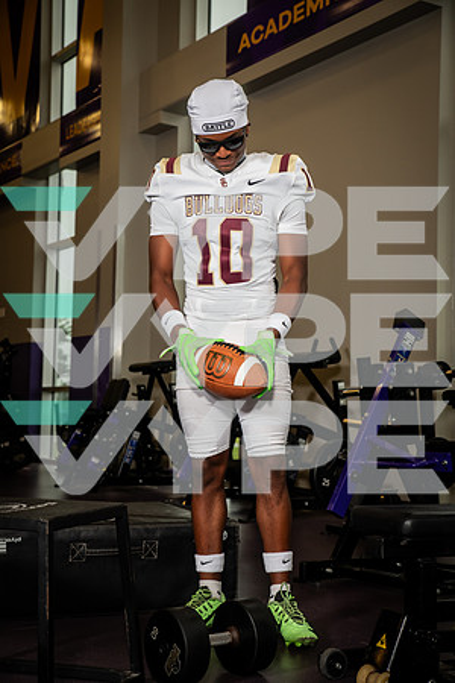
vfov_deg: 36.2
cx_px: 228
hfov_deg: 24.6
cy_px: 342
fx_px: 1043
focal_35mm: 55
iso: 500
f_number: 5.6
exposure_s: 1/250
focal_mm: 55
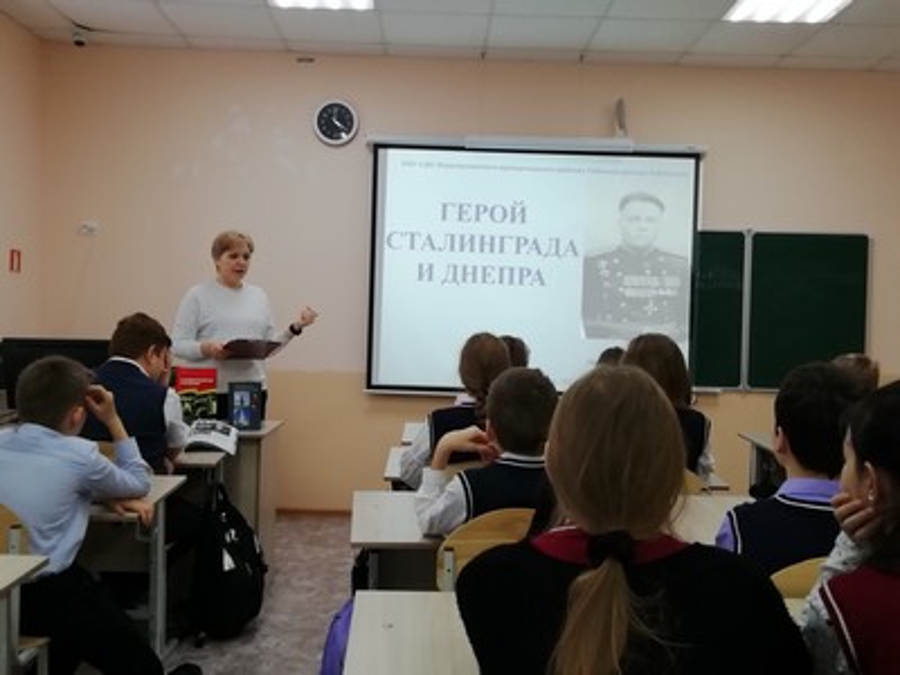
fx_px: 962
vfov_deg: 38.7
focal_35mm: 37
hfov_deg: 50.1
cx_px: 450
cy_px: 338
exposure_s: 1/60
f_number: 2.2
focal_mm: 3.21
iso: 80
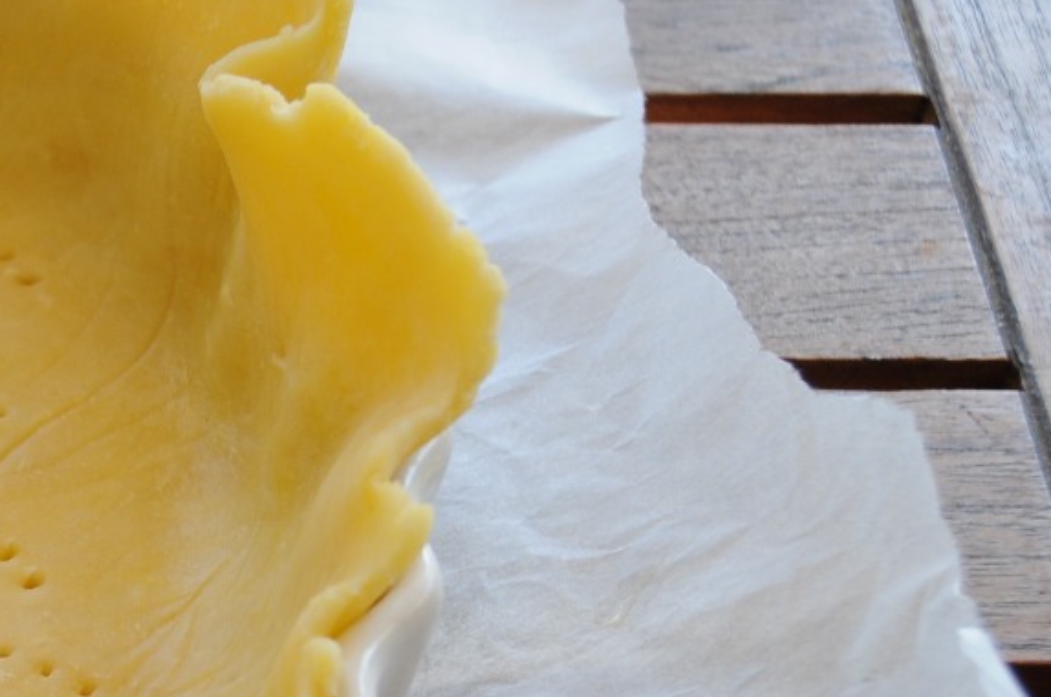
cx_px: -312
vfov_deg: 10.0
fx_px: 3965
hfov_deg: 14.5
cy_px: 653
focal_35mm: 136
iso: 200
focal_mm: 32
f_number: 5.6
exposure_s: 1/125
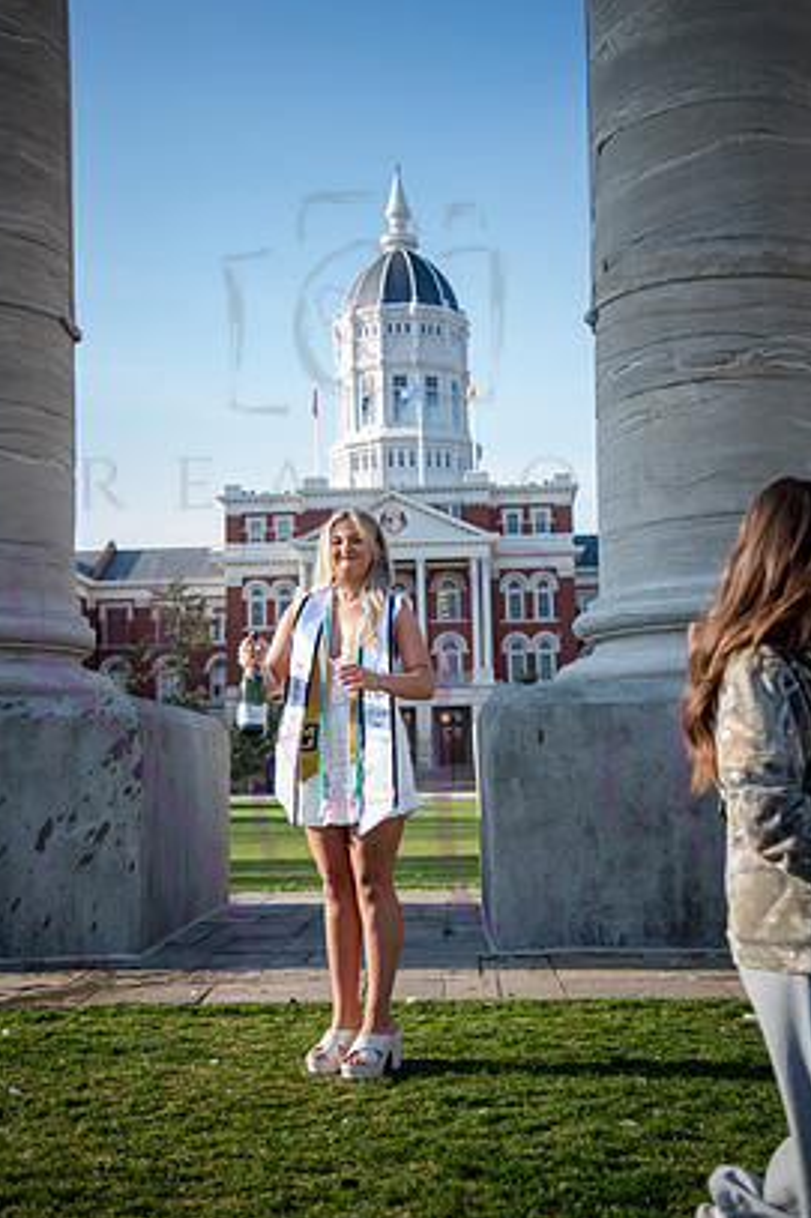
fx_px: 1420
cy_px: 590
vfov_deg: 46.4
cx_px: 374
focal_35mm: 42
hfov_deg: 31.9
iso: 500
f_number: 4.5
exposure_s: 1/1000
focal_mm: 38
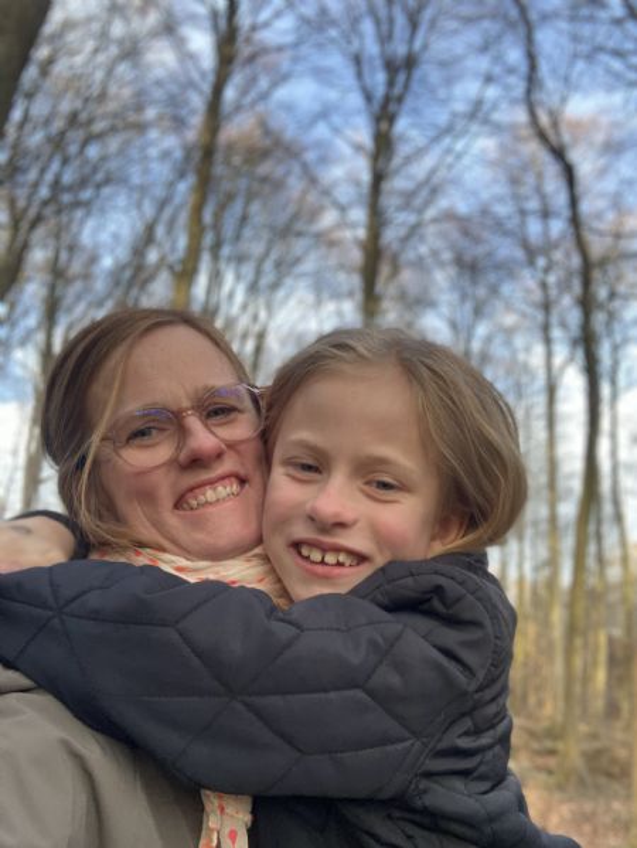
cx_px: 318
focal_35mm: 32
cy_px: 424
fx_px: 784
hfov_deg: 44.2
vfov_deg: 56.8
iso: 80
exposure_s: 1/99
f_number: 2.2
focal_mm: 2.87
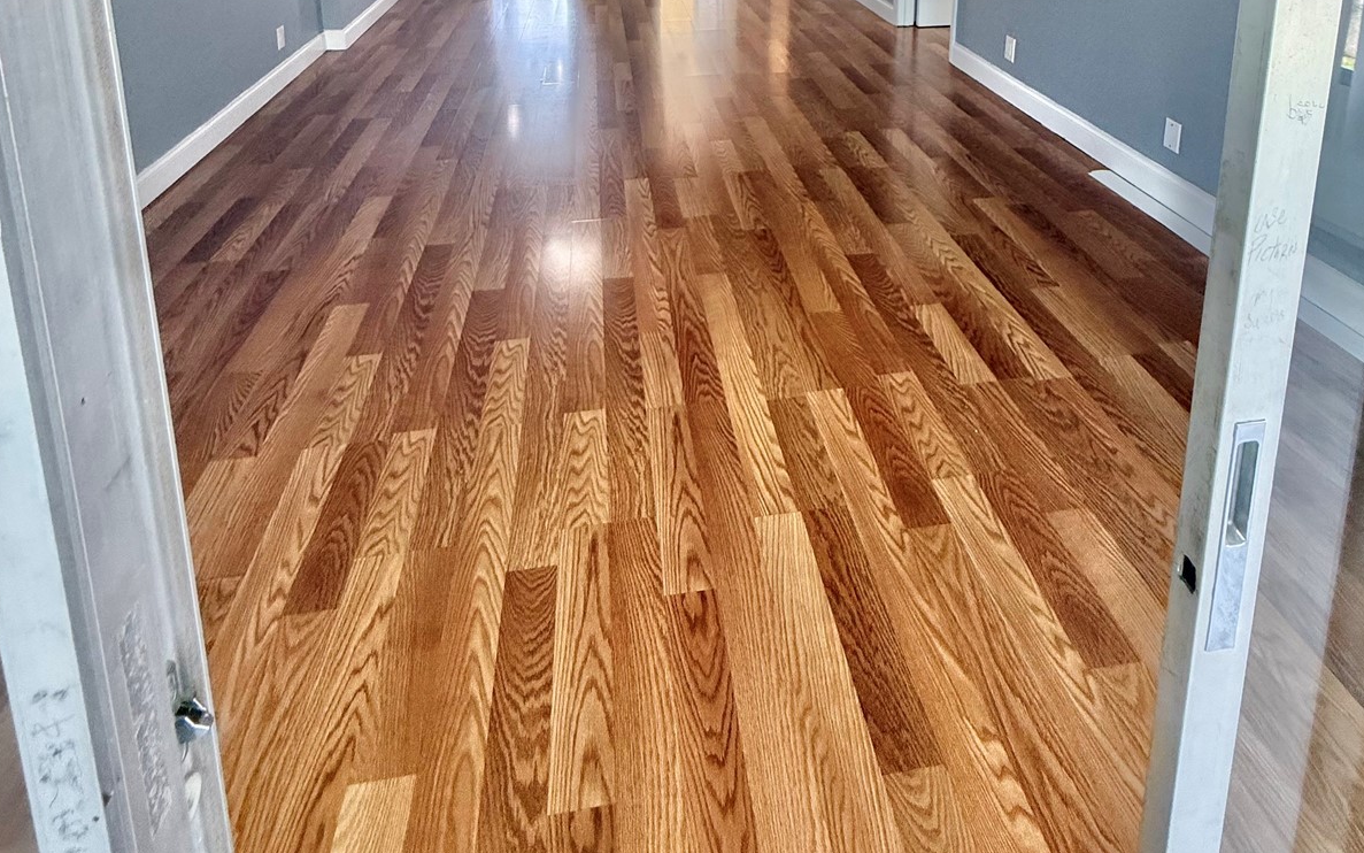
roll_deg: +0.7
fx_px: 744
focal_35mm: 20
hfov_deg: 85.1
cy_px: -53
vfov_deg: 46.5
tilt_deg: -8.6
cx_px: 681
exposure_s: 1/99
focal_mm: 2.22
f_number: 2.2
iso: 200
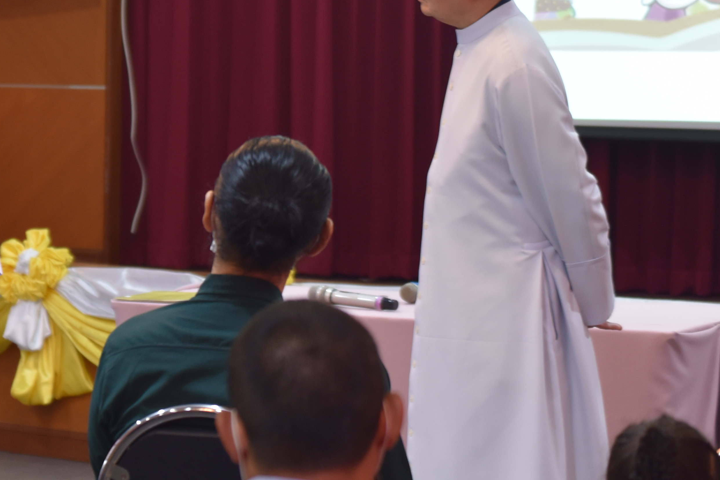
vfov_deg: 6.7
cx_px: -68
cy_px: 102
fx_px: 4101
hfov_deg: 9.9
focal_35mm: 205
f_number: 4
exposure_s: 1/30
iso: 1000
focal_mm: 85
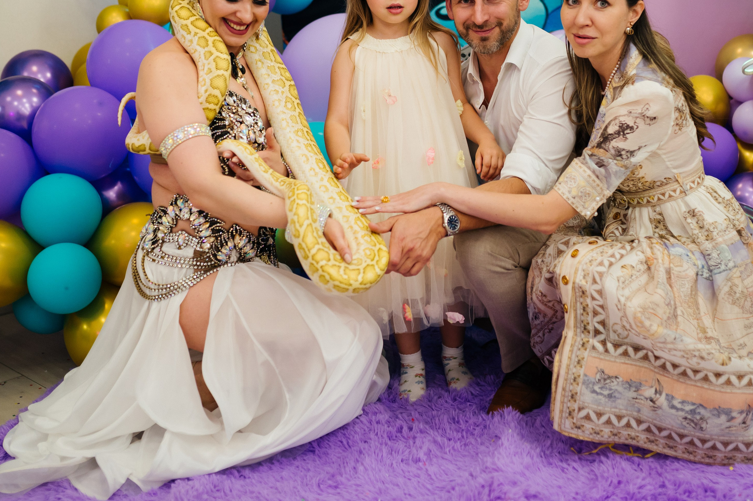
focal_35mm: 50
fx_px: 1045
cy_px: 160
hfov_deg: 39.4
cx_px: 458
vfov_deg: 26.8
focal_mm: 35
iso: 800
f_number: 1.8
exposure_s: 1/100
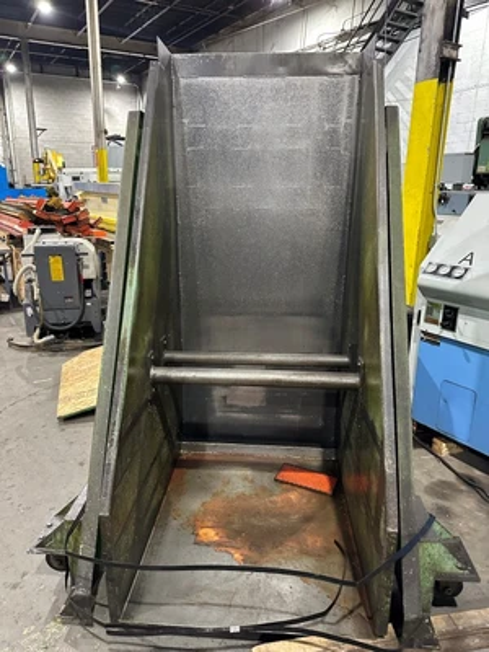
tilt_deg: -10.4
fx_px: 452
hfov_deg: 56.8
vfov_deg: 71.6
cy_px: 326
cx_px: 244
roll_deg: -1.3
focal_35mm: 24
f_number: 1.78
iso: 640
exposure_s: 1/60
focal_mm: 6.86
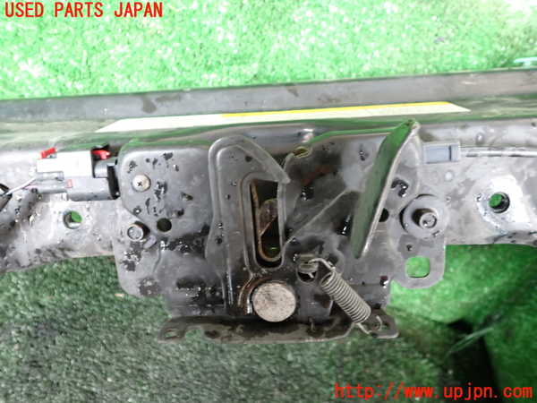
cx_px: 268
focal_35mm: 30
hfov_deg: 60.0
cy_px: 202
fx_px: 465
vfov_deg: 46.8
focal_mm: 5.4
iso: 400
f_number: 2.3
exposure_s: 1/30
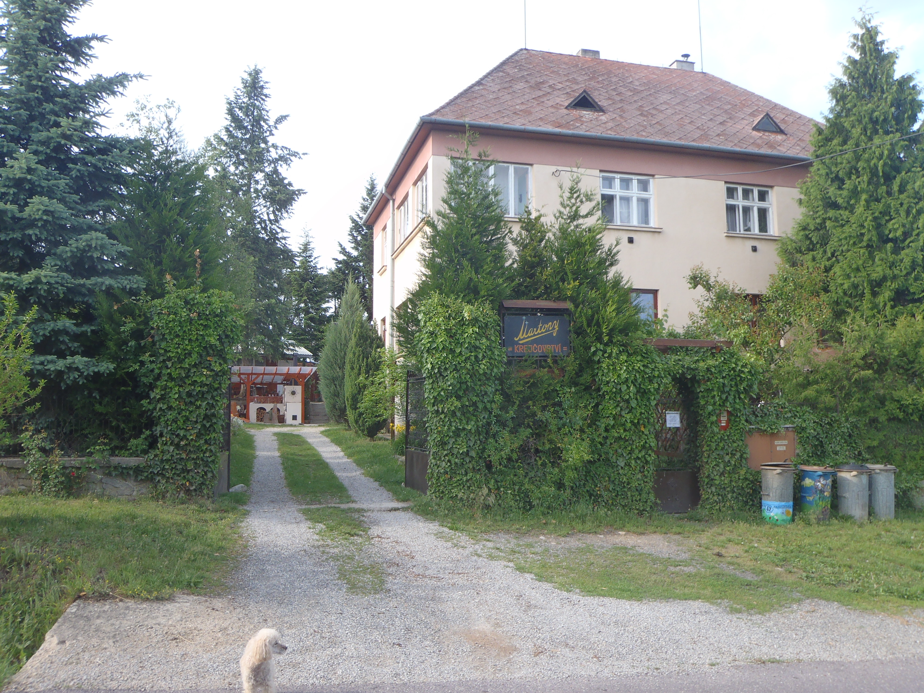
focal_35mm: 28
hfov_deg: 63.4
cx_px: 462
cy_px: 346
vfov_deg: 49.7
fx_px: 747
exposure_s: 1/125
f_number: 4
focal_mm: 5
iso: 64
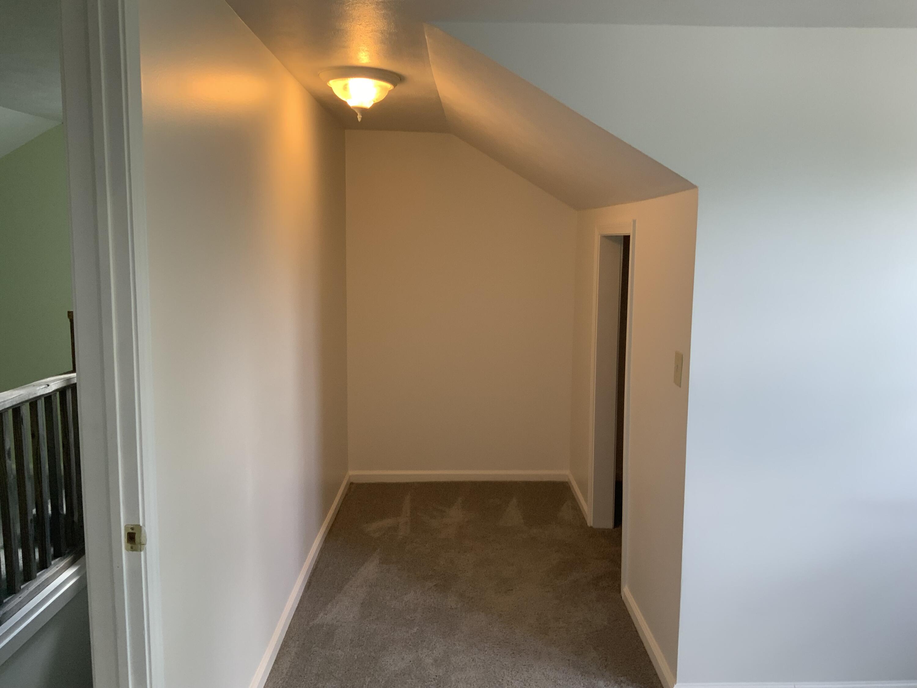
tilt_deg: -6.3
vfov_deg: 48.2
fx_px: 768
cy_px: 344
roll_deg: -0.5
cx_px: 458
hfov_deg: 61.7
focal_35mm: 29
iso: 80
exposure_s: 1/60
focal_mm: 3
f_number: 1.8
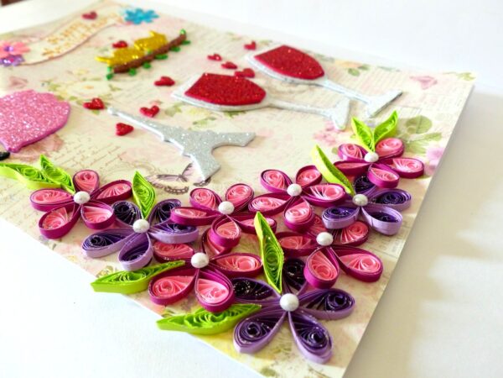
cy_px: 189
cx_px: 252
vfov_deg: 44.2
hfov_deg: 56.8
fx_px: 465
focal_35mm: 32
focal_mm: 5.7
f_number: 2.8
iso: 320
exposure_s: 1/60
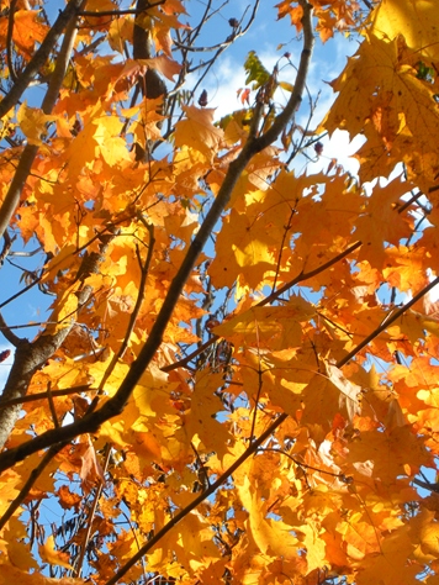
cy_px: 353
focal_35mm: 81
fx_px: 1368
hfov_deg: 18.2
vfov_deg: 24.1
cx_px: 228
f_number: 4.6
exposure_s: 1/302
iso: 64
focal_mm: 11.2
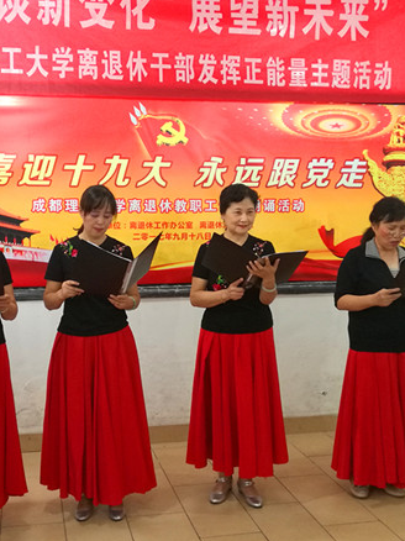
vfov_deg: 50.2
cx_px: 157
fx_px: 578
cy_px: 269
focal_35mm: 37
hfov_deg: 38.4
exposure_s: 1/33.3
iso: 250
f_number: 2
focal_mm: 4.04
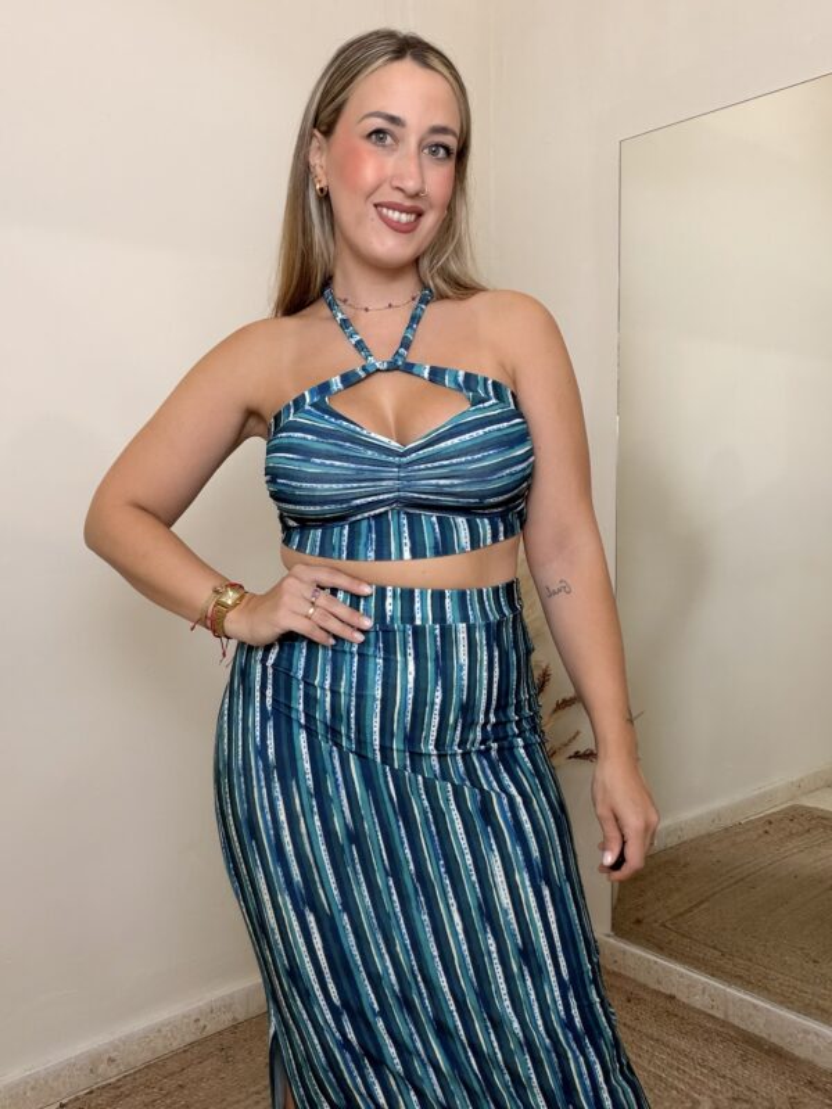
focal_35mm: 30
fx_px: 961
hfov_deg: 46.8
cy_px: 554
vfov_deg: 60.0
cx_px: 416
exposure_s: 1/50
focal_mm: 2.71
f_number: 1.9
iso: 100
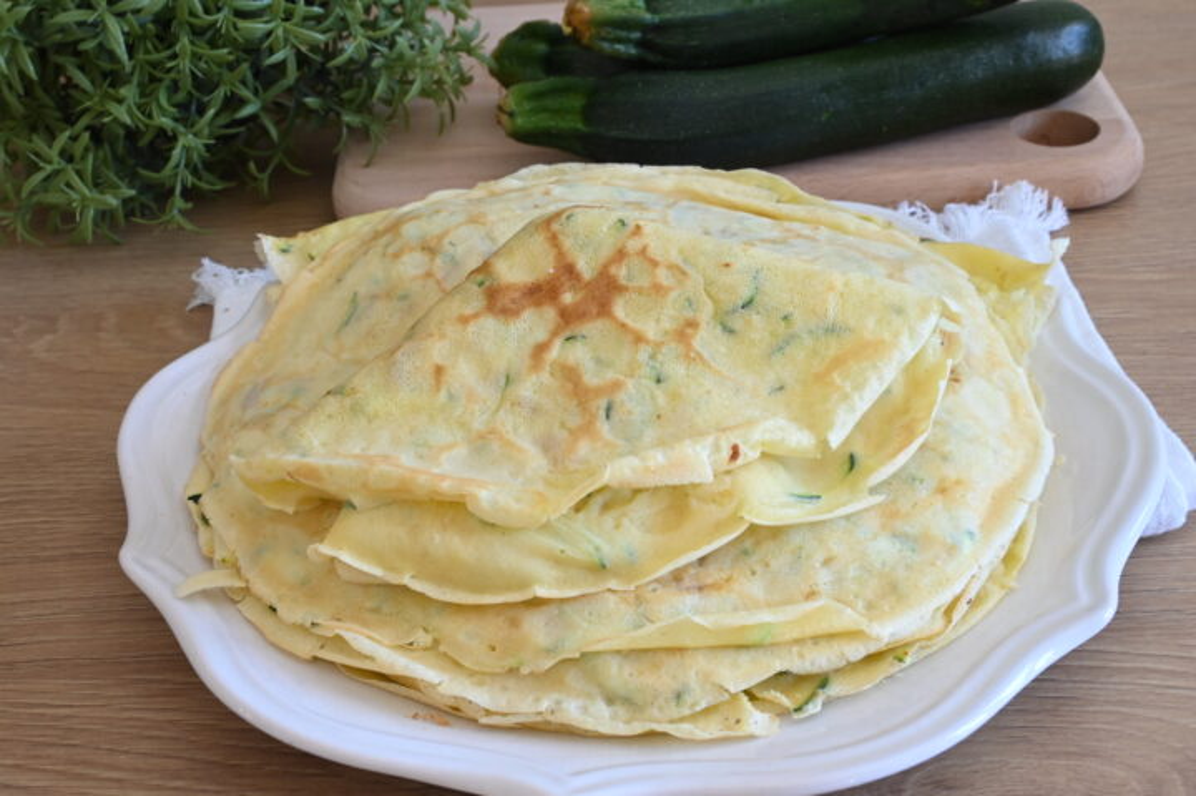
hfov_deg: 36.9
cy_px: 398
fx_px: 1793
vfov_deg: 25.0
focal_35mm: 54
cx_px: 598
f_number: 11
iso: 640
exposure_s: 1/15
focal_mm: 36
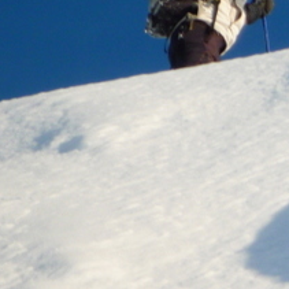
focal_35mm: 356
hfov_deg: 4.9
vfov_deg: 4.9
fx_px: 3363
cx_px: 388
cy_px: -7
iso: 100
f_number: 5.6
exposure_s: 1/400
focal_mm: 17.6
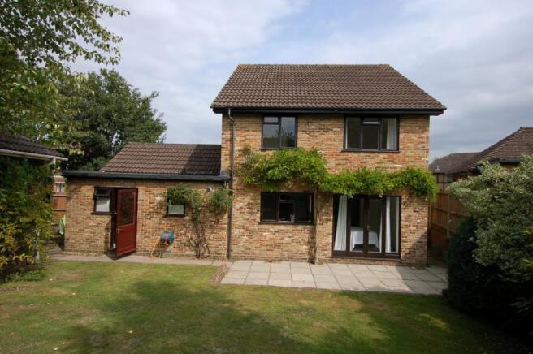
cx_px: 266
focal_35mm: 18
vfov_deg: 67.3
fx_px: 266
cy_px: 177
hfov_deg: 90.1
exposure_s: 1/320
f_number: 9
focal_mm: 12
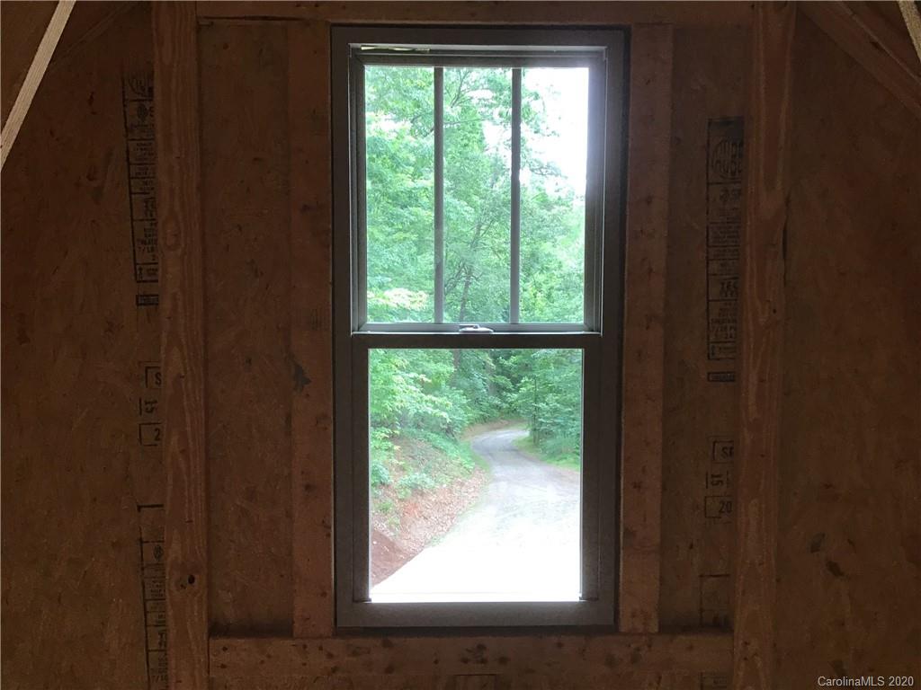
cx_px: 460
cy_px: 345
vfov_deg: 45.4
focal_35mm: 31
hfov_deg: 58.4
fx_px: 825
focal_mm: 3.3
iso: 64
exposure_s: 1/30
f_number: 2.4
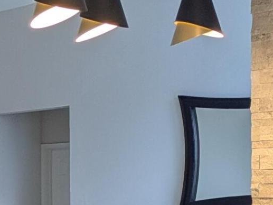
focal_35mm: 139
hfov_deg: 12.4
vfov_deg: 10.6
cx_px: -279
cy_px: 204
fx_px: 1096
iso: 55
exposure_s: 1/60
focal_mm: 5.43
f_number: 1.89
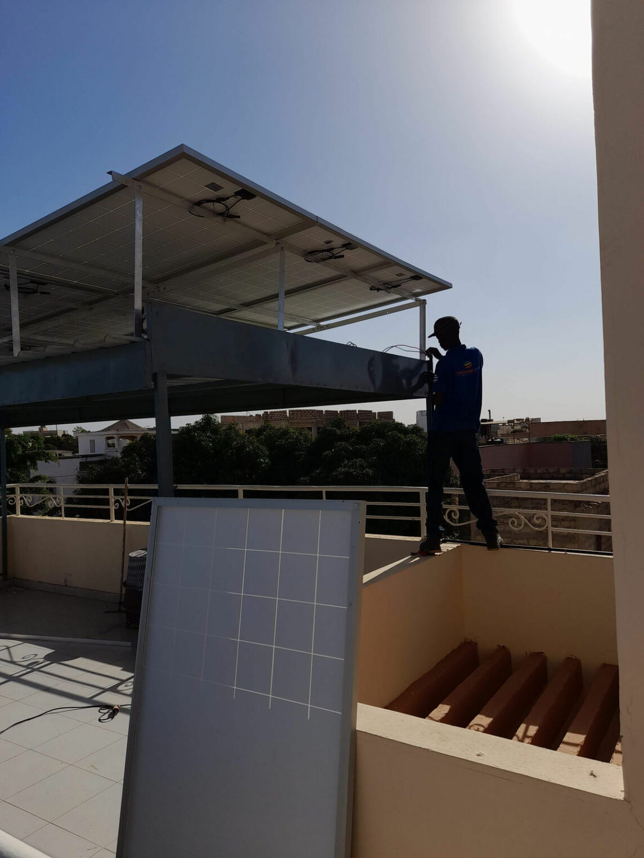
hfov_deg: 54.9
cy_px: 429
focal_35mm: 25
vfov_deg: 69.4
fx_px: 620
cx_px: 322
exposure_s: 1/2105
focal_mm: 4.6
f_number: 2
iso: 20
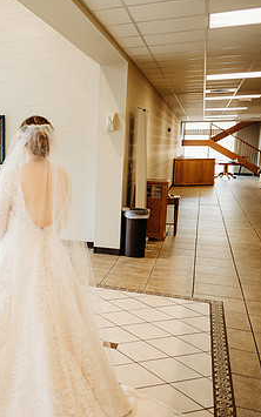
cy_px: 203
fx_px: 455
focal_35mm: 40
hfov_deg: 27.8
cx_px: -58
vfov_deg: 49.3
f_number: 1.8
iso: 400
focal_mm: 24
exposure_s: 1/160
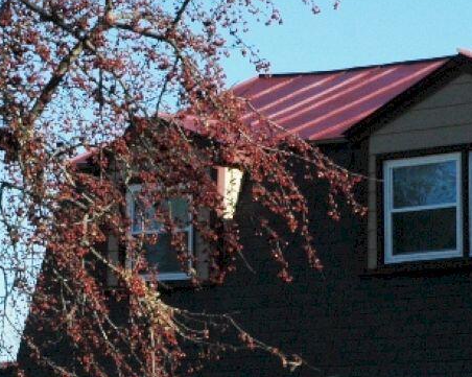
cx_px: 427
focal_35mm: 178
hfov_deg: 10.8
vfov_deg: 8.6
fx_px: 2485
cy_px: 424
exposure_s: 1/250
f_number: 16
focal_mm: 38
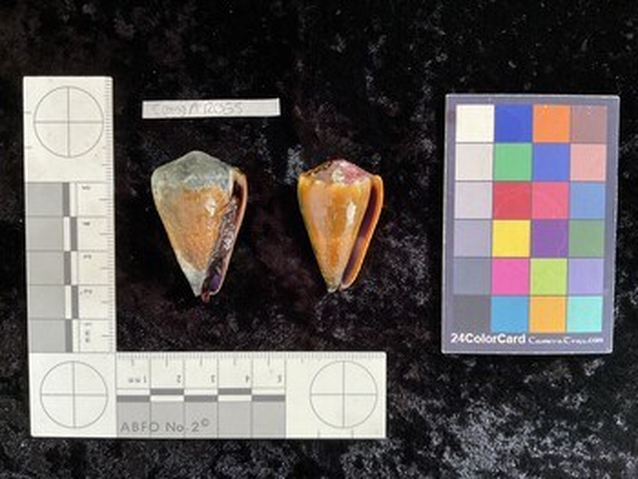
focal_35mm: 29
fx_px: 535
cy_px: 240
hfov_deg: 61.6
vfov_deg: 48.3
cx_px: 319
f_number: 1.8
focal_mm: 3
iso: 160
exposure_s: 1/60
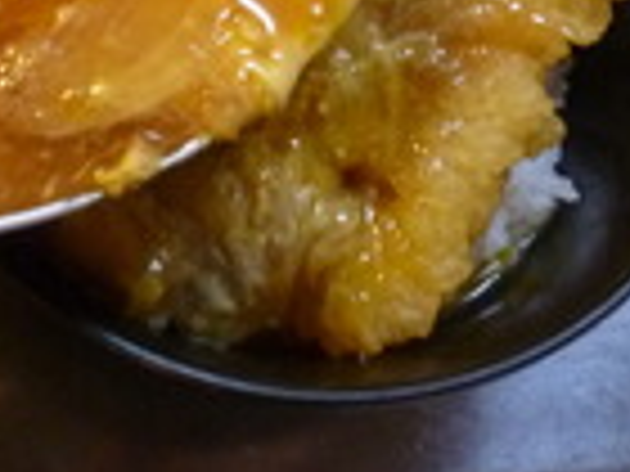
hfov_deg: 26.5
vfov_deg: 19.2
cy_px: -106
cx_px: 112
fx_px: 1310
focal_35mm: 72
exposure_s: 1/25
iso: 400
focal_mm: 4.3
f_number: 3.3
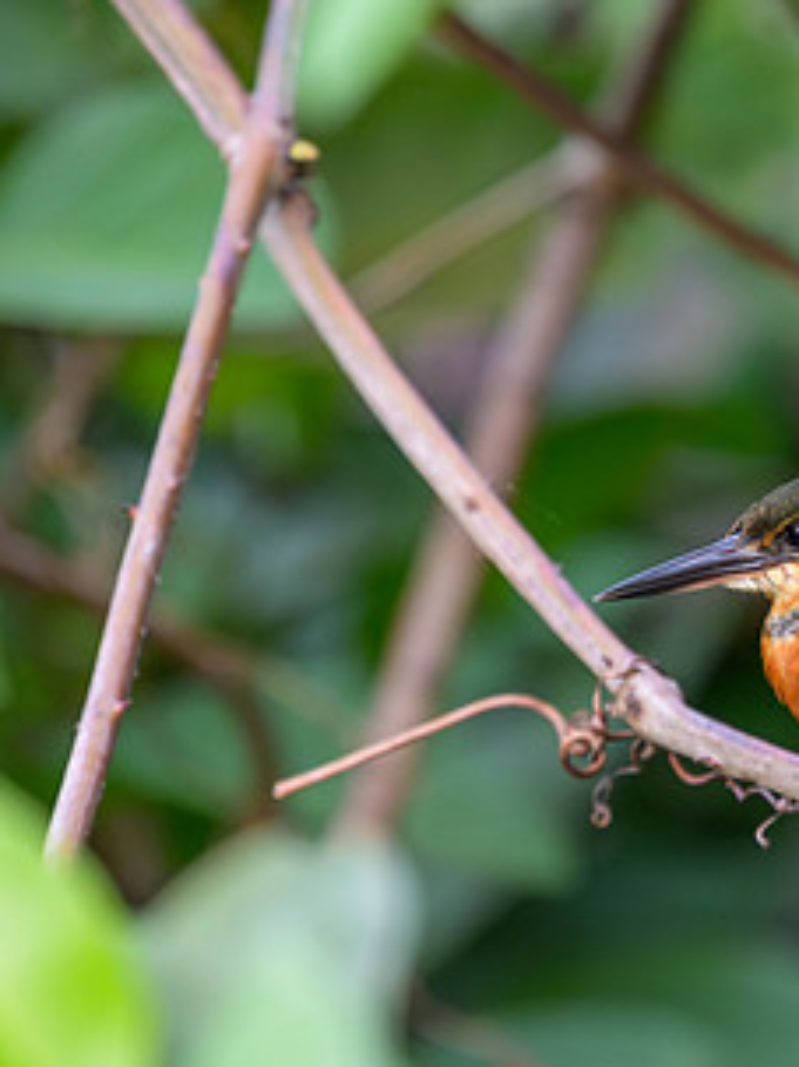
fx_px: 55589
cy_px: 491
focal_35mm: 1805
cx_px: 471
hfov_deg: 0.8
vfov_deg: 1.1
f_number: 4
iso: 2200
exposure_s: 1/1250
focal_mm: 560
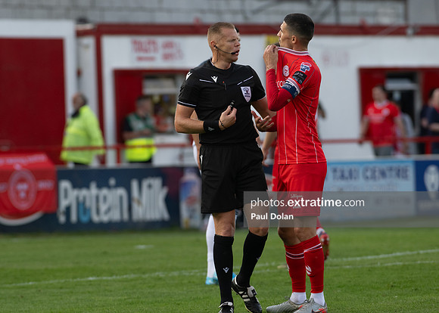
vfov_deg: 3.6
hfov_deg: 5.0
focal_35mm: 404
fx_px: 5036
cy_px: 124
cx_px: 174
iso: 800
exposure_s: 1/1250
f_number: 4.5
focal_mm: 300
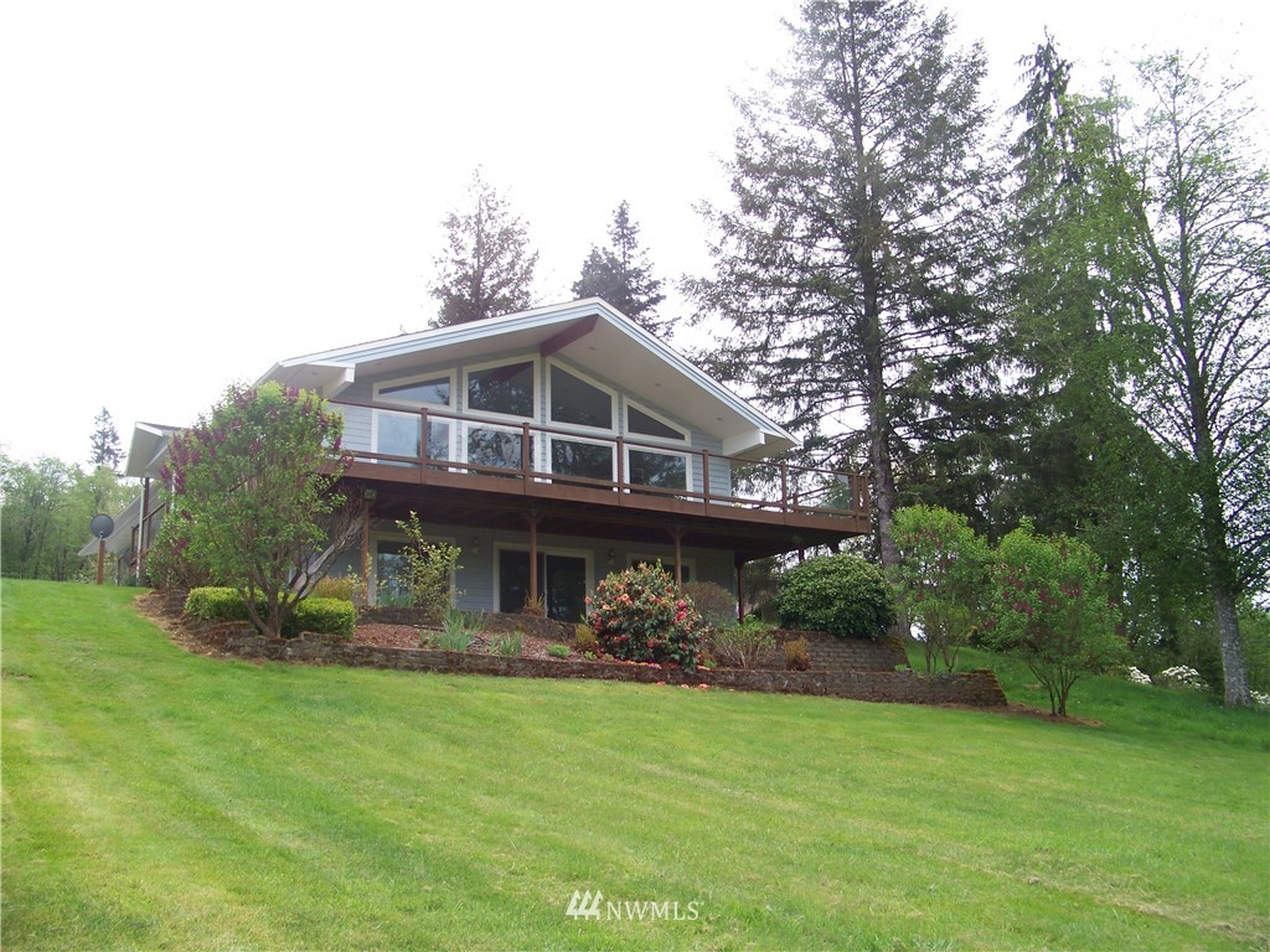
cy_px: 476
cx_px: 635
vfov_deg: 42.9
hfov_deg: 55.4
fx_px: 1211
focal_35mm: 33
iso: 64
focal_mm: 5.85
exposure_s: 1/400
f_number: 2.8
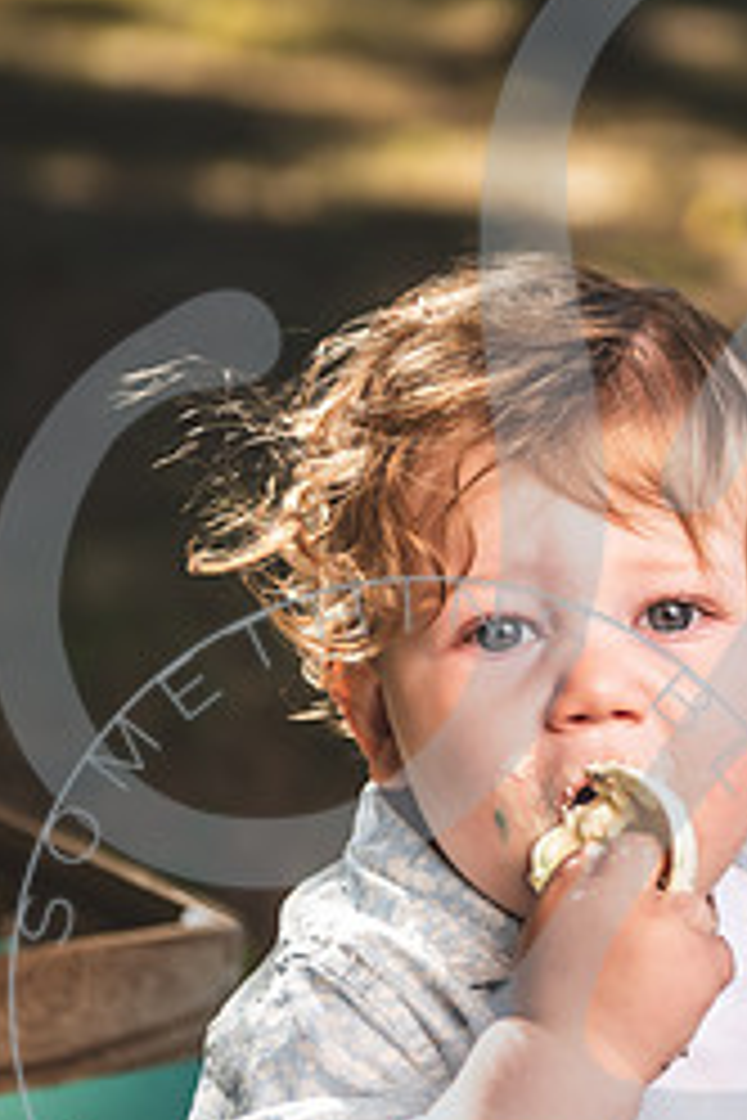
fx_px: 3486
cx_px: 630
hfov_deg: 12.2
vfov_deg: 18.2
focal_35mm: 112
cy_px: 652
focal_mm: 62
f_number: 2.8
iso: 100
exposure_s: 1/800
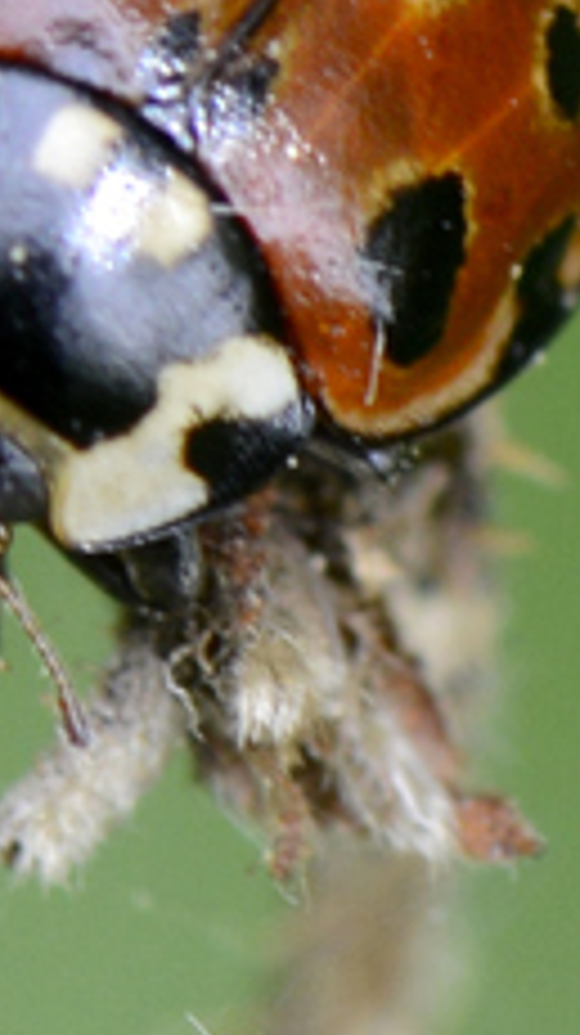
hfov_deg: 5.1
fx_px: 6549
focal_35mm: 239
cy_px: 194
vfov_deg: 9.0
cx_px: 101
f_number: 8
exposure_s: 1/250
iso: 640
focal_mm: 105
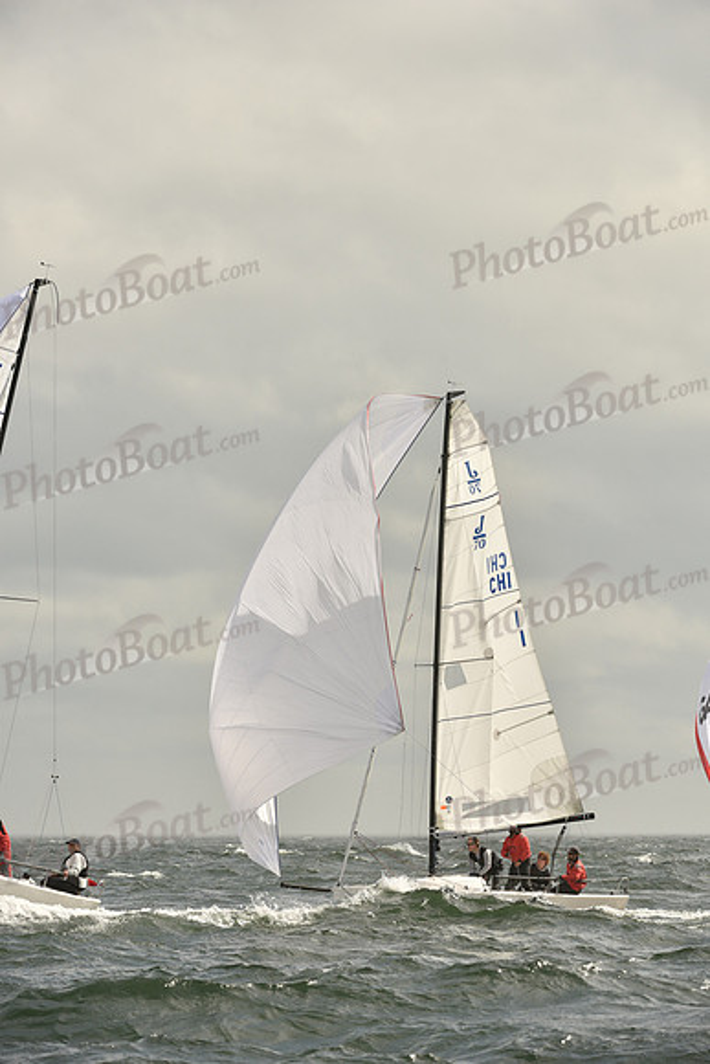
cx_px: 355
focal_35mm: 200
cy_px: 532
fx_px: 5913
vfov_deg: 10.3
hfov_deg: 6.9
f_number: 8
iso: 320
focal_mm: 200
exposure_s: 1/1600
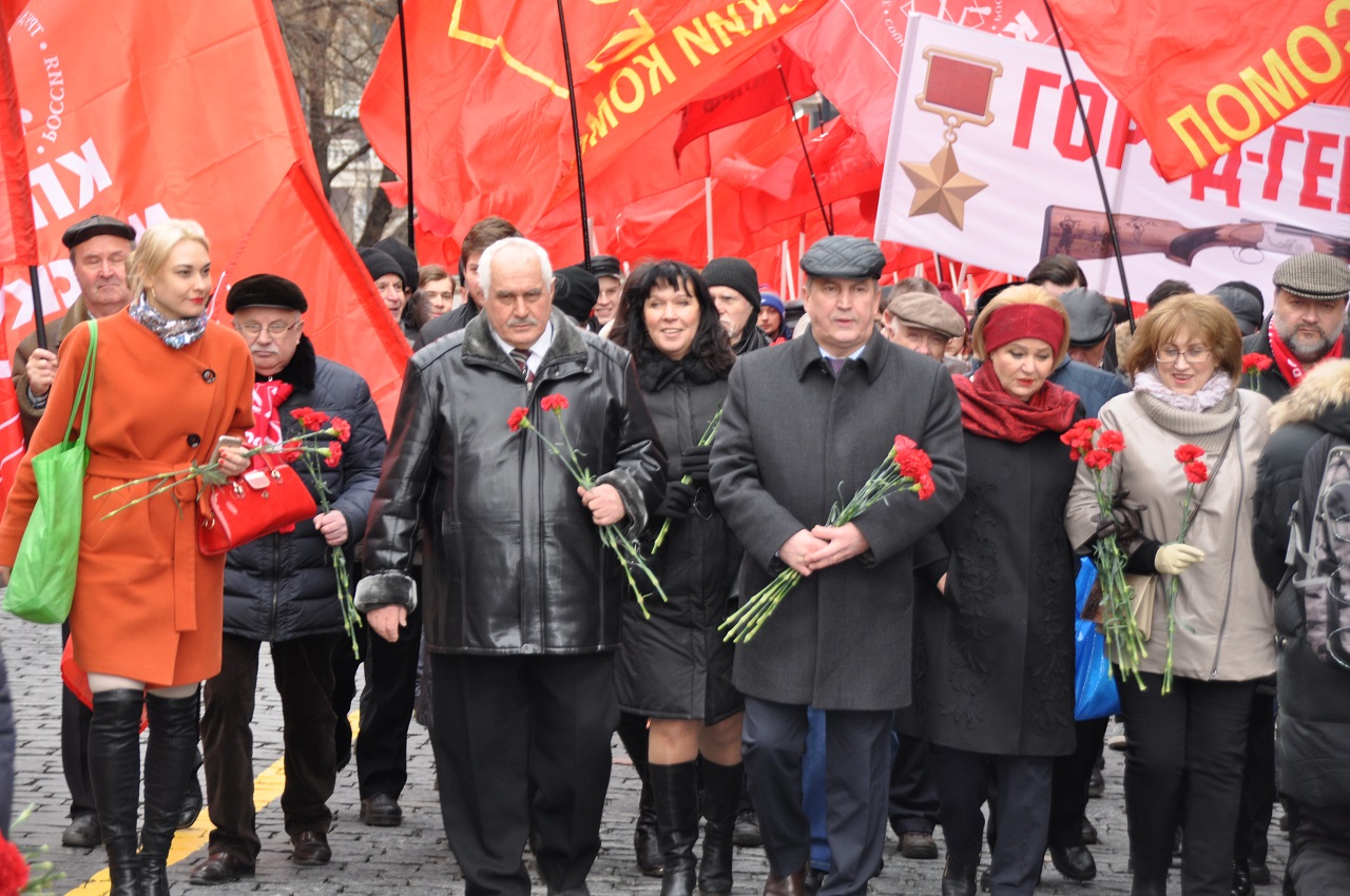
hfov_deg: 18.2
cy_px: 448
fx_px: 4213
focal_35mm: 112
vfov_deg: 12.1
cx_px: 675
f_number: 5
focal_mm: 75
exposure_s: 1/125
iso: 400
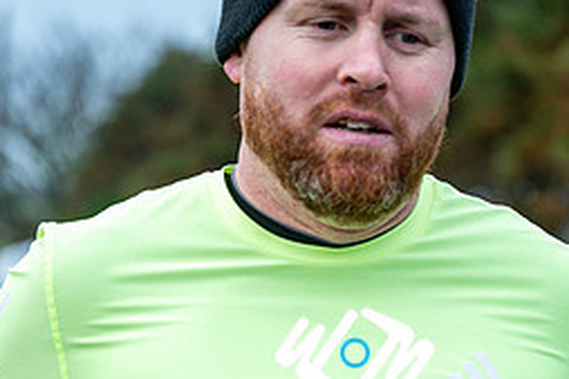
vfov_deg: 8.5
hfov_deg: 12.8
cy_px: 403
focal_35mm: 160
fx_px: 2527
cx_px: 354
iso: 250
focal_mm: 70
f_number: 2.8
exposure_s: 1/1250
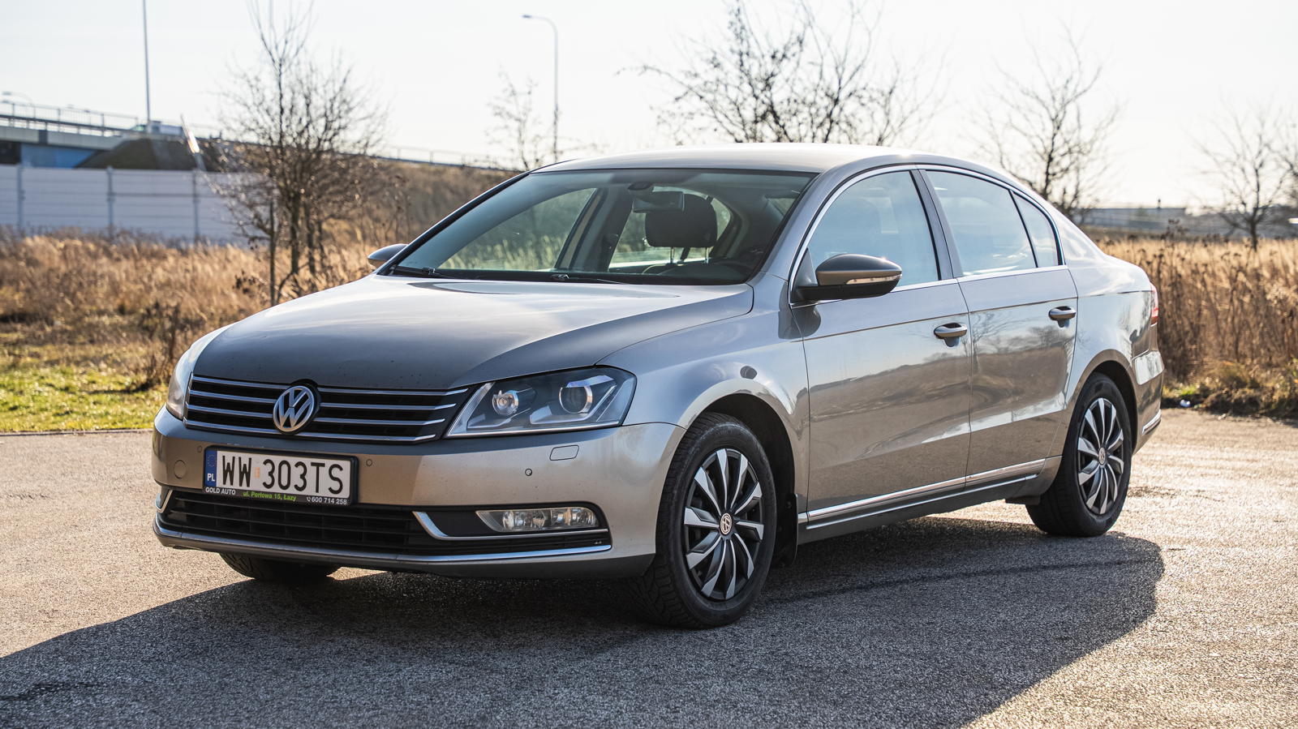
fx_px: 2524
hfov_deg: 28.8
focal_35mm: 73
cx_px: 649
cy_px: 364
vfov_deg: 16.4
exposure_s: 1/320
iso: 640
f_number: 4.5
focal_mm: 70
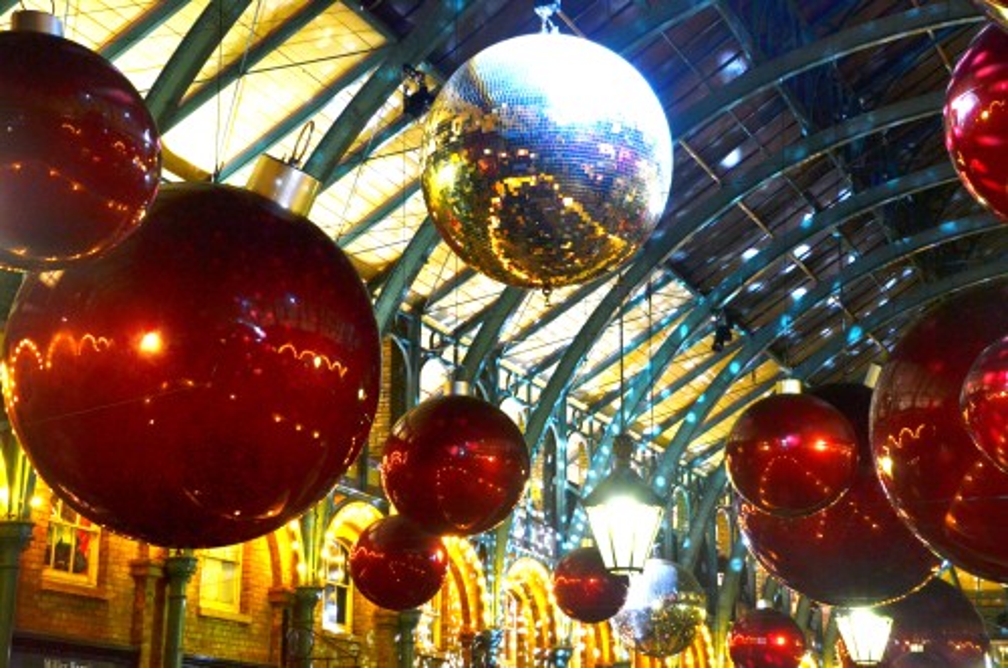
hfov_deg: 32.0
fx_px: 1760
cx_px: 504
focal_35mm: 63
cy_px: 334
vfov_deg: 21.5
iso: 800
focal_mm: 42
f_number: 8
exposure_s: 1/50
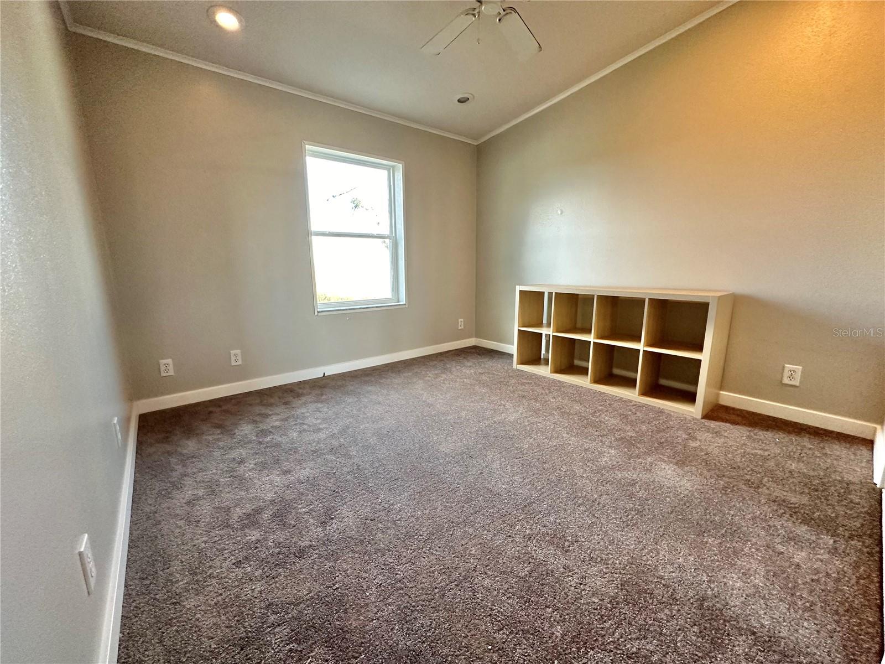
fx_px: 358
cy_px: 332
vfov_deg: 85.7
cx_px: 442
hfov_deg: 102.1
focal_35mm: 14
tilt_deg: -10.1
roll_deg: +0.8
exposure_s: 1/120
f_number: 2.2
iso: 320
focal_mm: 2.22
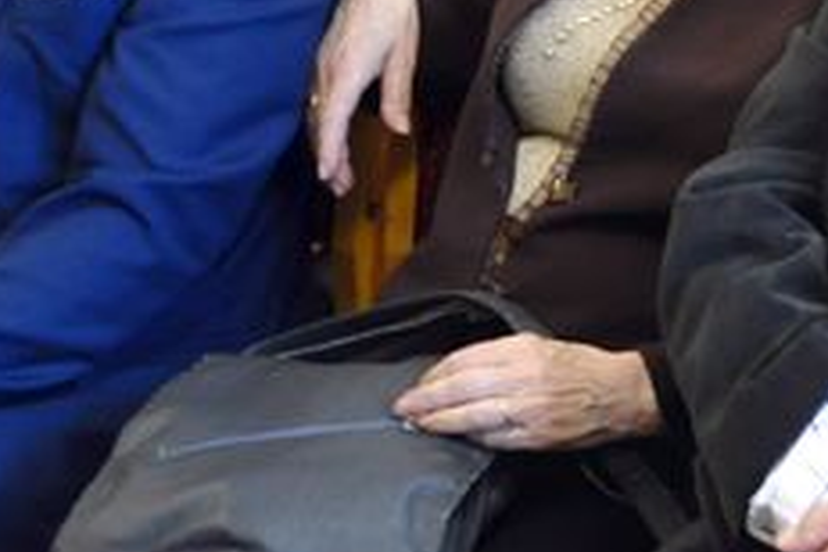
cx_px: 1215
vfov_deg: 9.9
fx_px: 3170
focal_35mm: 138
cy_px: -41
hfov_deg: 14.0
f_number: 4.5
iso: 1600
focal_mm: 25
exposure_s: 1/80
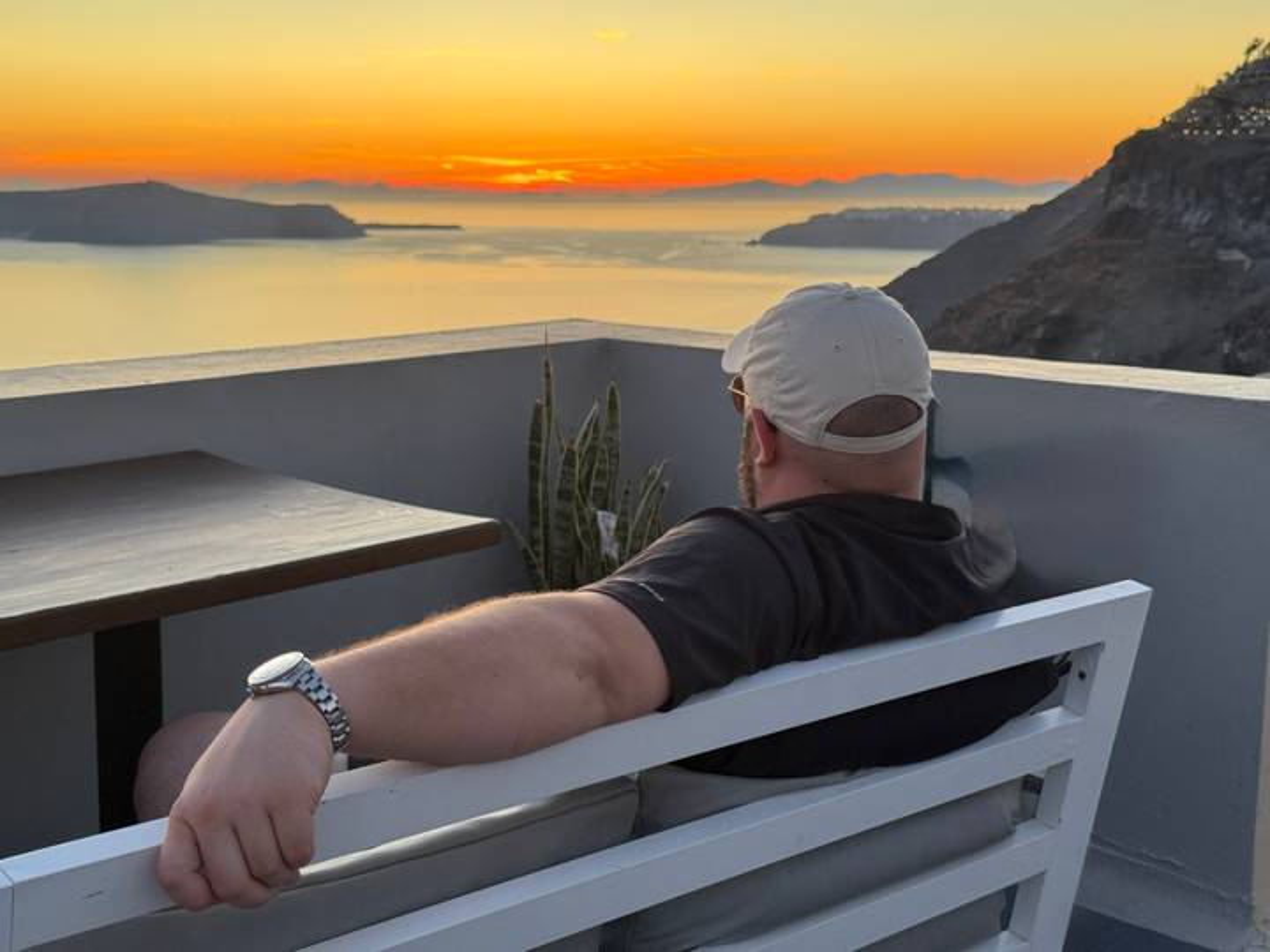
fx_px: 1761
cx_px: 635
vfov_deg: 30.3
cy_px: 476
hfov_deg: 39.7
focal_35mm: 48
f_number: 1.78
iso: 100
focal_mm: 6.76
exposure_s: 1/85
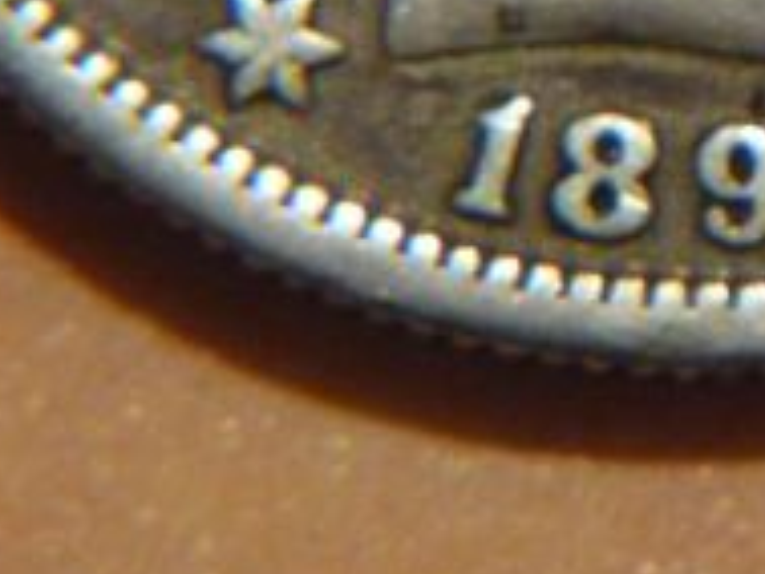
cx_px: 753
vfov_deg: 2.0
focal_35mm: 741
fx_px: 16386
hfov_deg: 2.7
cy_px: 26
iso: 800
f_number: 4.9
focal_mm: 47
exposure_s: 1/25
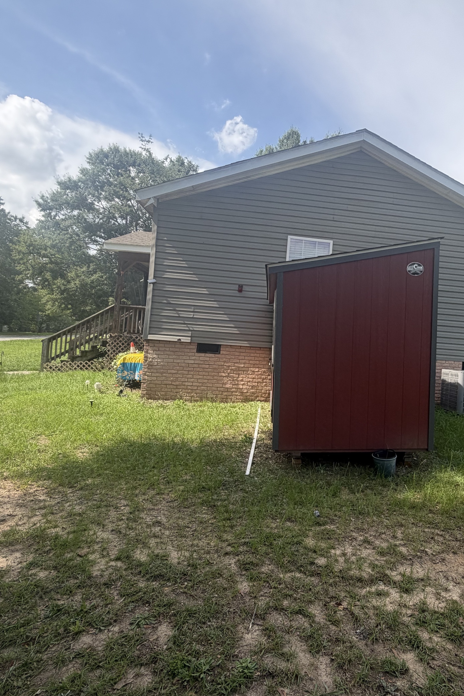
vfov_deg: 84.0
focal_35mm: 20
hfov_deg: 59.9
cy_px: 346
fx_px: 387
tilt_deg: +2.5
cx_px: 322
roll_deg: -3.7
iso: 40
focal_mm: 2.22
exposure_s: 1/664
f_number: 2.2
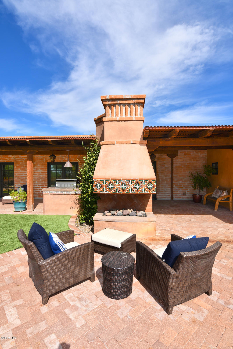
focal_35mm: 16
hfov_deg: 73.7
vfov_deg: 96.7
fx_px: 155
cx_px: 116
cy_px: 174
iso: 100
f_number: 11
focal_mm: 11
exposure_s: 1/250
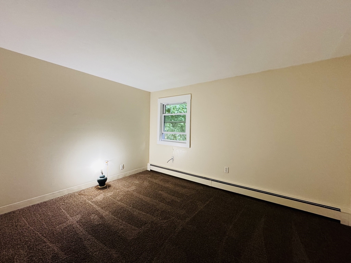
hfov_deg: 102.1
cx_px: 176
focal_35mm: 14
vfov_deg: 85.7
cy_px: 132
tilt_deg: -0.2
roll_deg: -1.7
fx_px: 142
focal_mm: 2.22
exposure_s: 1/60
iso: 320
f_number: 2.2
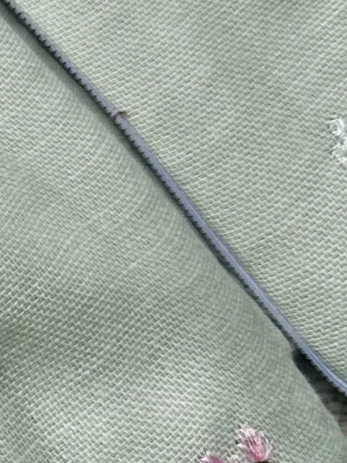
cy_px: -52
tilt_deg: -68.1
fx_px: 2034
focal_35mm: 152
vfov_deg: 12.8
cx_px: -690
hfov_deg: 8.3
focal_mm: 6.86
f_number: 1.78
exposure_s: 1/1517
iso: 80
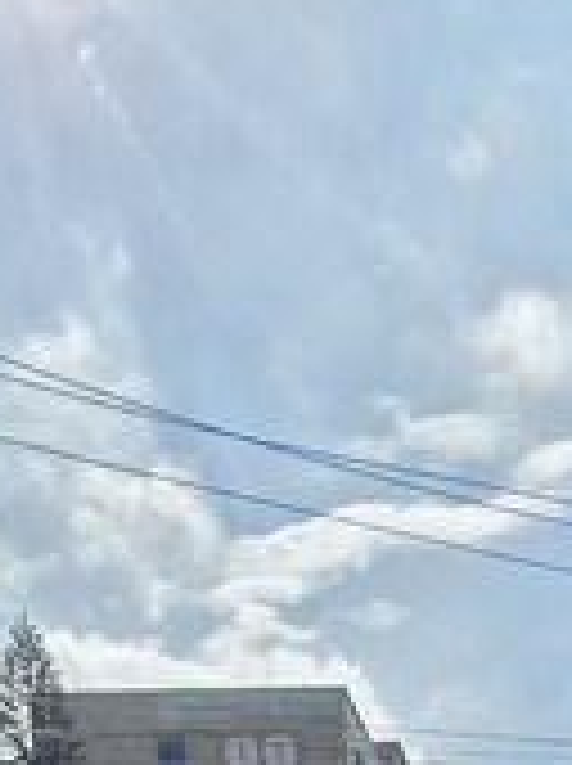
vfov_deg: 24.4
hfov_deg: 29.1
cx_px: 595
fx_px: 1016
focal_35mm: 46
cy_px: 1292
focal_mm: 2.2
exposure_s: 1/7696
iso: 80
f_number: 2.2
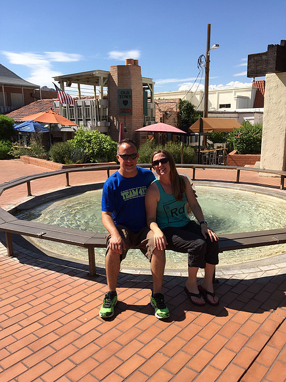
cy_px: 191
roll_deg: +0.0
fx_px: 319
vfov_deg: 61.7
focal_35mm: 29
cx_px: 143
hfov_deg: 48.2
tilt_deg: -10.6
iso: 32
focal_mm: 4.15
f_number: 2.2
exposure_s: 1/1799
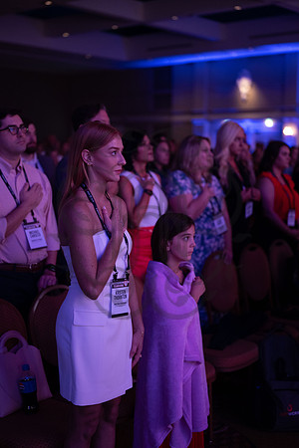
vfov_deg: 39.6
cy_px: 224
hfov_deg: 27.0
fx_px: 623
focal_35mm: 50
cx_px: 150
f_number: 1.8
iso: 1600
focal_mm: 50
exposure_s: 1/160
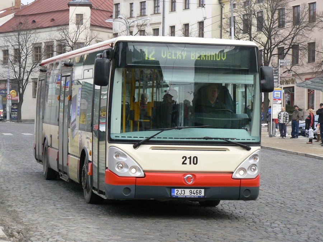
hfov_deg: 16.6
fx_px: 1110
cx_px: 162
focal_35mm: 119
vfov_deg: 12.5
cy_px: 121
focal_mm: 19.9
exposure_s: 1/500
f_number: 3.2
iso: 125
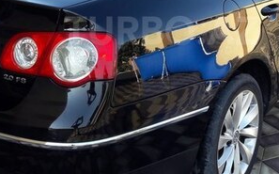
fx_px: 501
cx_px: 162
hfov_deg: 31.0
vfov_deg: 19.4
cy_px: 31
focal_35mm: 66
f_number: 1.9
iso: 40
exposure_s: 1/282
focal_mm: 3.7
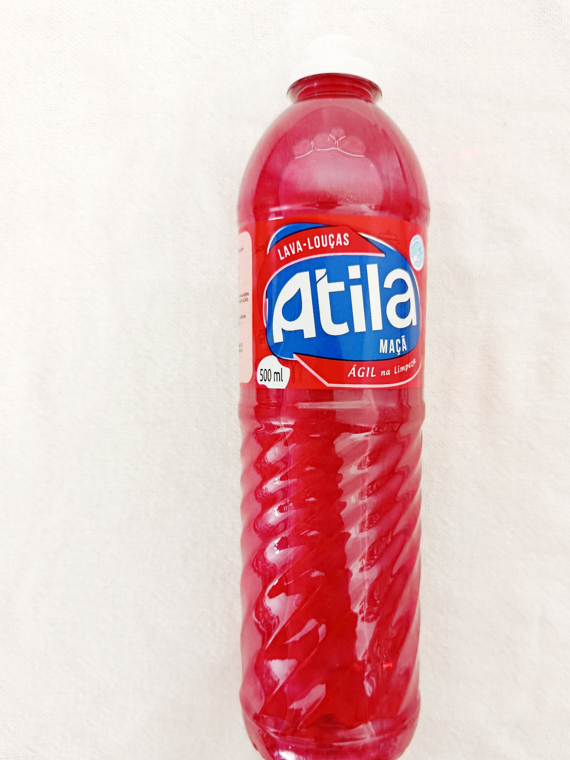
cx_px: 323
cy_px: 415
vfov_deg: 63.3
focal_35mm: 28
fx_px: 615
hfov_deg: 49.6
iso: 921
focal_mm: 5.24
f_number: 1.7
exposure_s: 1/60
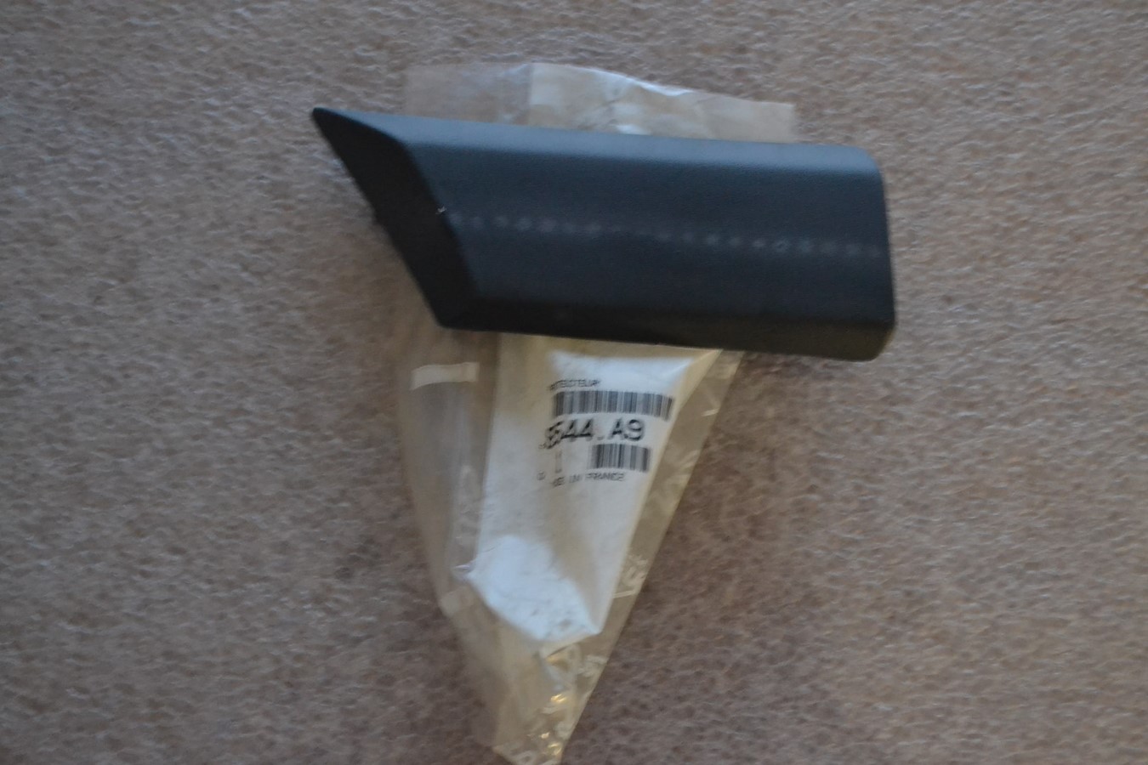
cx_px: 574
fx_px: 1531
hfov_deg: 41.1
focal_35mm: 48
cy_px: 382
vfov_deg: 28.1
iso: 3200
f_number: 4.8
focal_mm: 32
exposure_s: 1/10
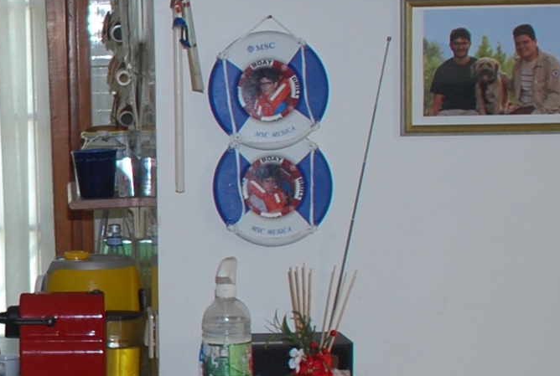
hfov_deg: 16.1
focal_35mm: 117
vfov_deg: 11.8
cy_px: 253
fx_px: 1824
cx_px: -261
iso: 200
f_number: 3.5
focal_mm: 18
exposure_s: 1/60
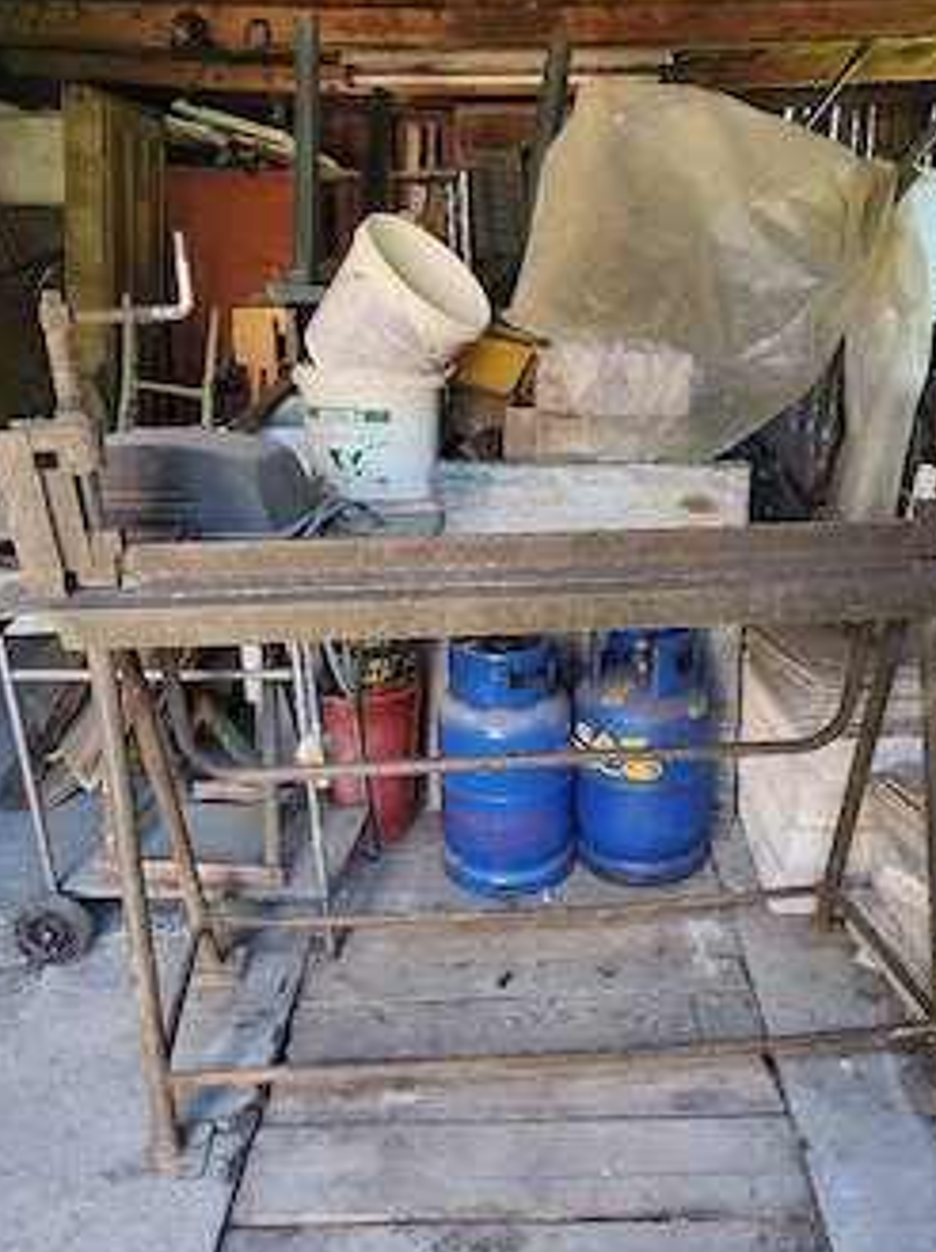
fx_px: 1011
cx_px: 529
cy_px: 658
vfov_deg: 63.5
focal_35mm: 28
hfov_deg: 49.5
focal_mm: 6.18
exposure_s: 1/100
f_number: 1.65
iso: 320
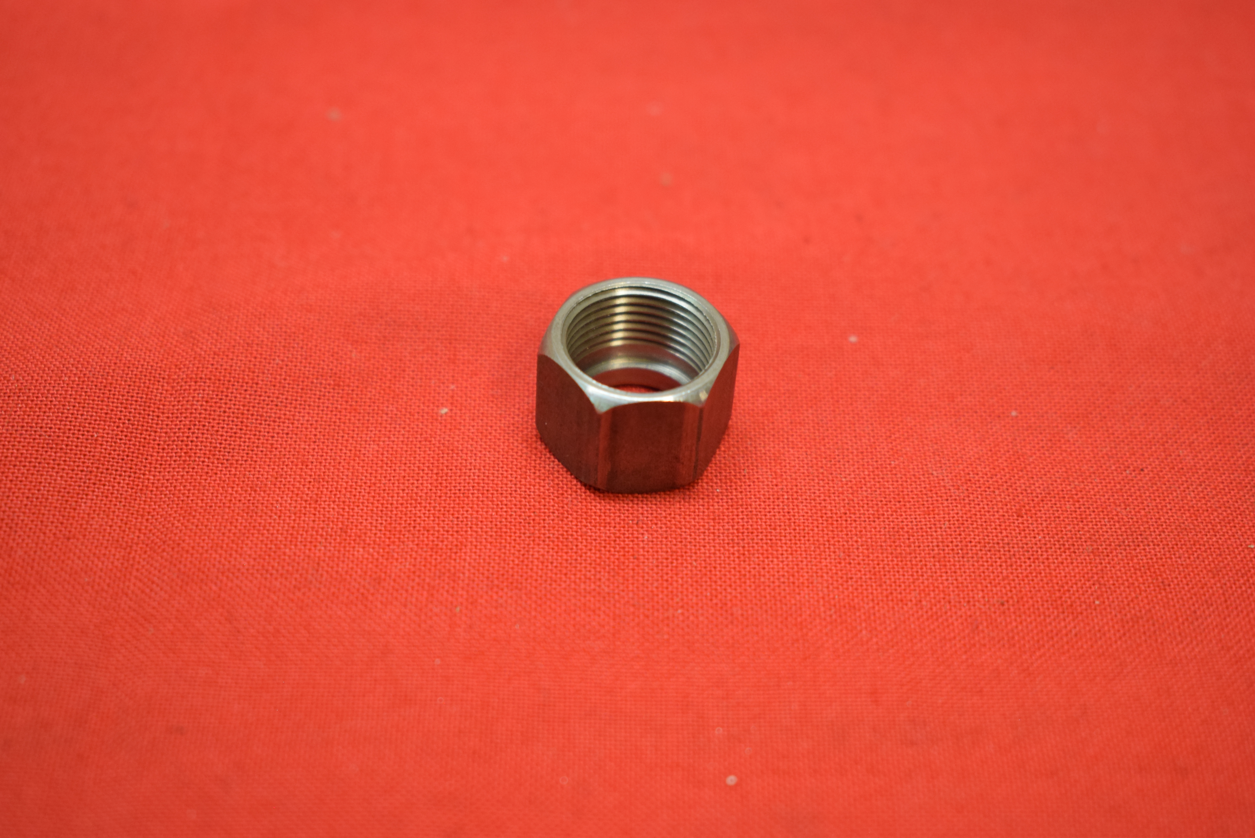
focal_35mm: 60
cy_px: 419
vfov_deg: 22.6
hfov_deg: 33.4
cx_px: 628
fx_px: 2092
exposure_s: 1/60
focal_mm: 40
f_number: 5
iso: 800
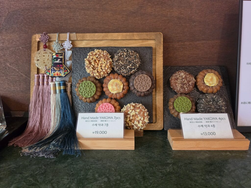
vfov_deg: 58.9
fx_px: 167
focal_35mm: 23
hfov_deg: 73.9
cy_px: 94
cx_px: 126
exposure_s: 1/120
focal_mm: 6.5
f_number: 1.4
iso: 800
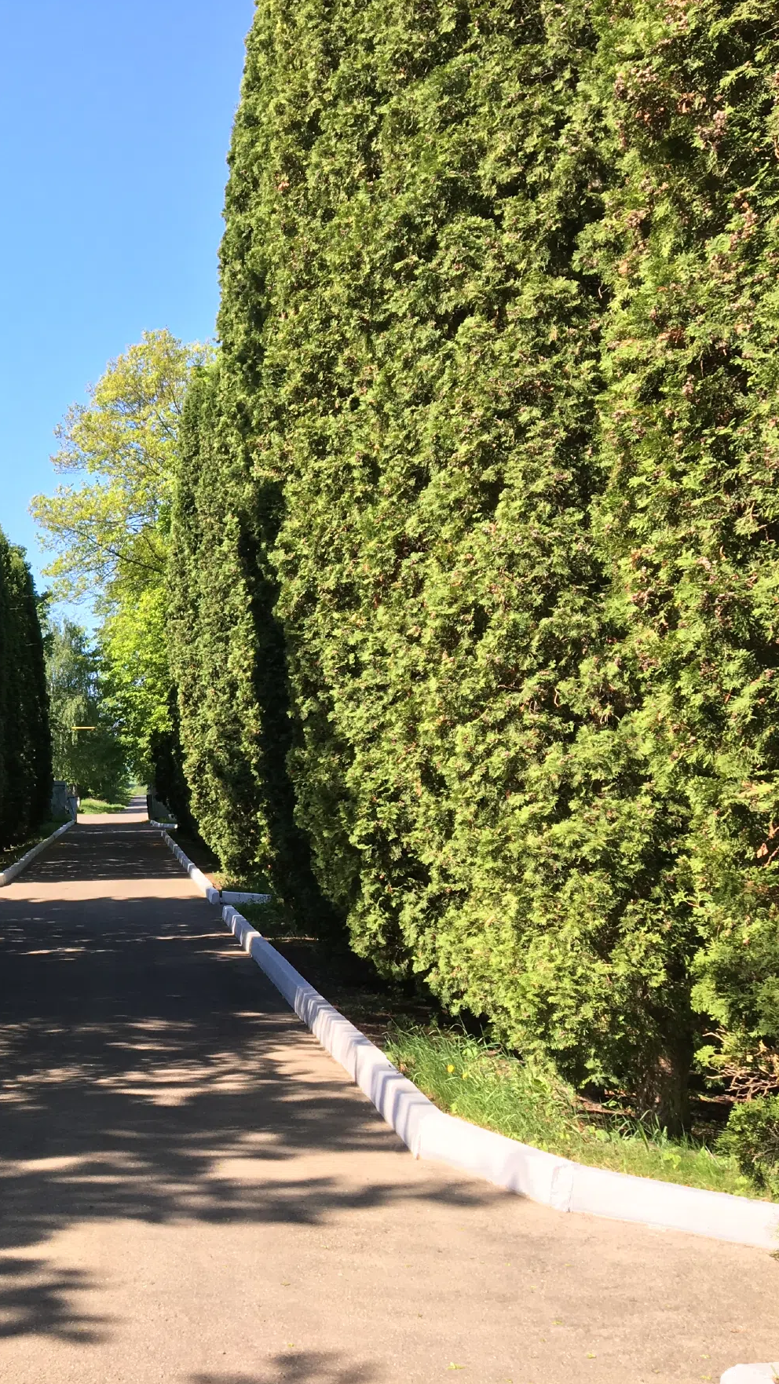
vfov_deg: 47.4
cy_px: 692
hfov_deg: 25.4
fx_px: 1579
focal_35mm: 43
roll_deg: +2.0
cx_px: -104
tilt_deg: +5.2
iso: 25
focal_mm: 4.15
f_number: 2.2
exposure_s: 1/534
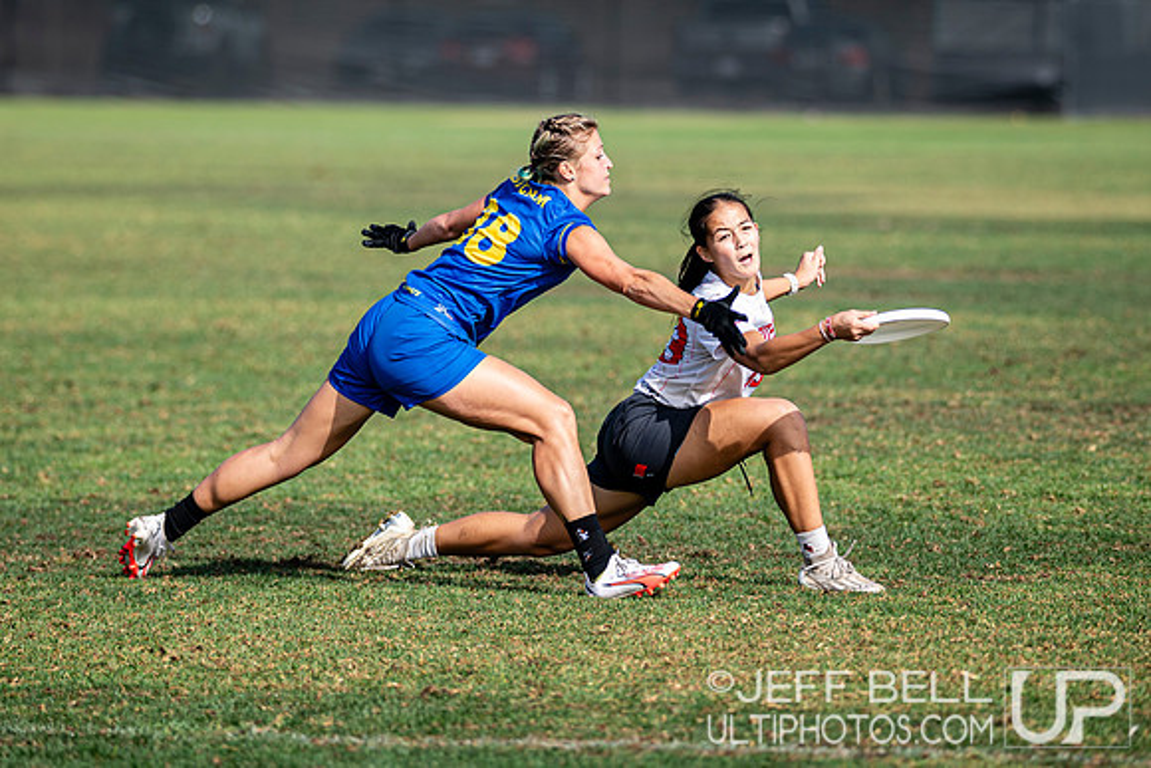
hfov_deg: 7.2
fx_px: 9174
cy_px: 229
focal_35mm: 287
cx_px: 582
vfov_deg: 4.8
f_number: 3.2
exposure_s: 1/1250
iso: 100
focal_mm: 195
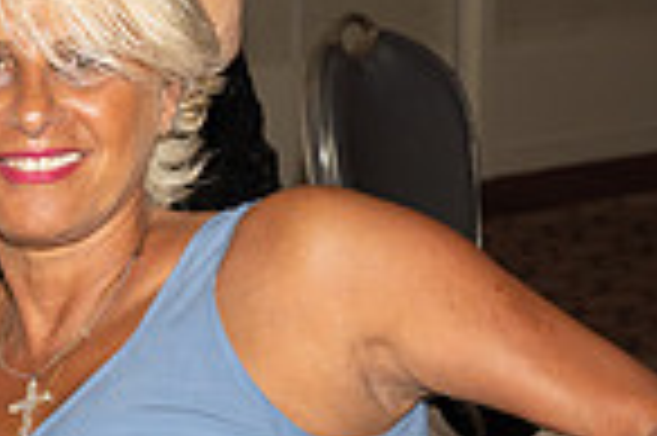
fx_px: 3190
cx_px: -117
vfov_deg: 7.8
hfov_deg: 11.5
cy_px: 52
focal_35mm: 175
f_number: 5.6
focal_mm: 44
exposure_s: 1/100
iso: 800
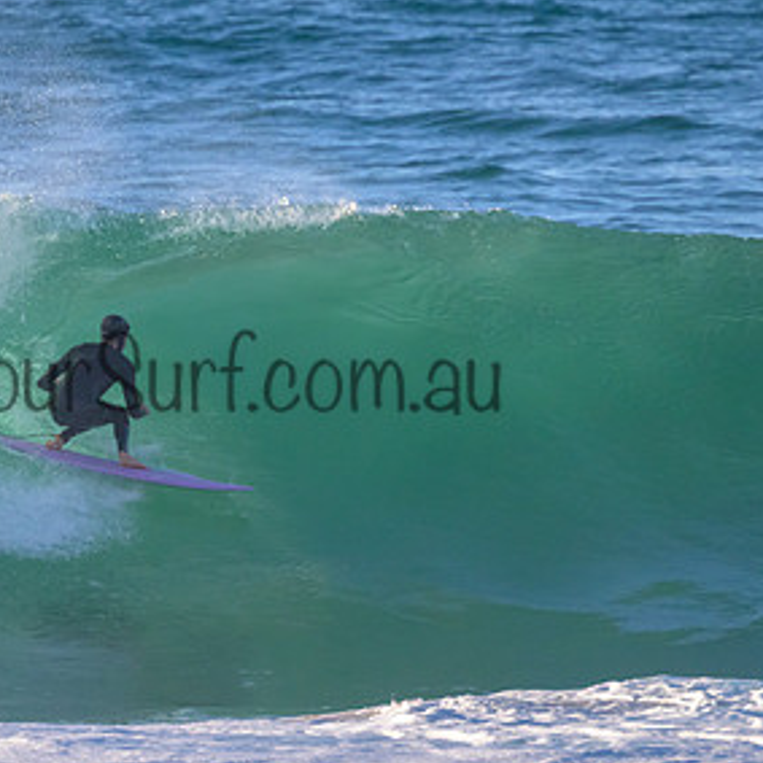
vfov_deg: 1.3
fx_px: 34763
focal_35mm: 1394
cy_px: 349
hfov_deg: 1.3
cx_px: 216
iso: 2200
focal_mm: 800
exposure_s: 1/1600
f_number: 11
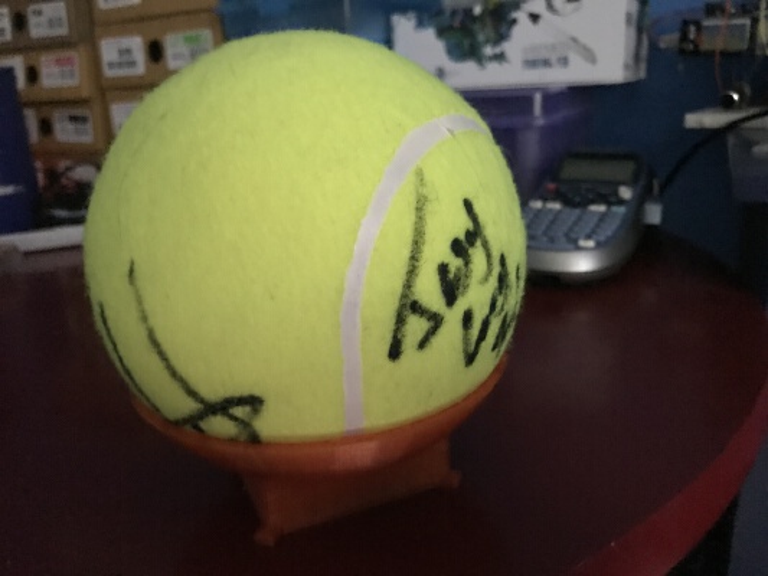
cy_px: 288
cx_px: 384
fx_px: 621
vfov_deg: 49.8
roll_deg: +3.4
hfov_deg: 63.4
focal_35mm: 28
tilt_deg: -19.4
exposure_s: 1/4
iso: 100
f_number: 1.8
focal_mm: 3.99
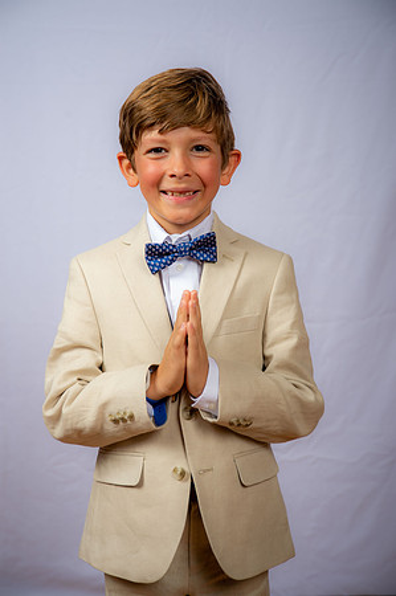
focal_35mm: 70
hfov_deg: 19.4
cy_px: 298
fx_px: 1158
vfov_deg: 28.9
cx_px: 198
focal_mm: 70
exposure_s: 1/160
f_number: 6.3
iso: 250
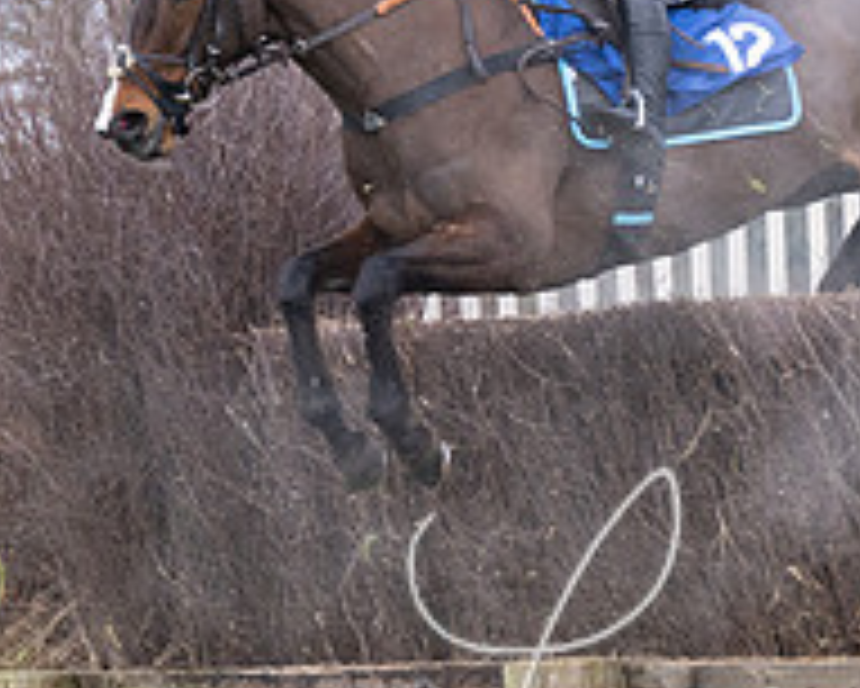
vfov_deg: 3.7
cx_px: 505
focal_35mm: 417
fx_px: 10619
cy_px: 213
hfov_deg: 4.6
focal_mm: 98
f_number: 4
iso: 800
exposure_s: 1/1000
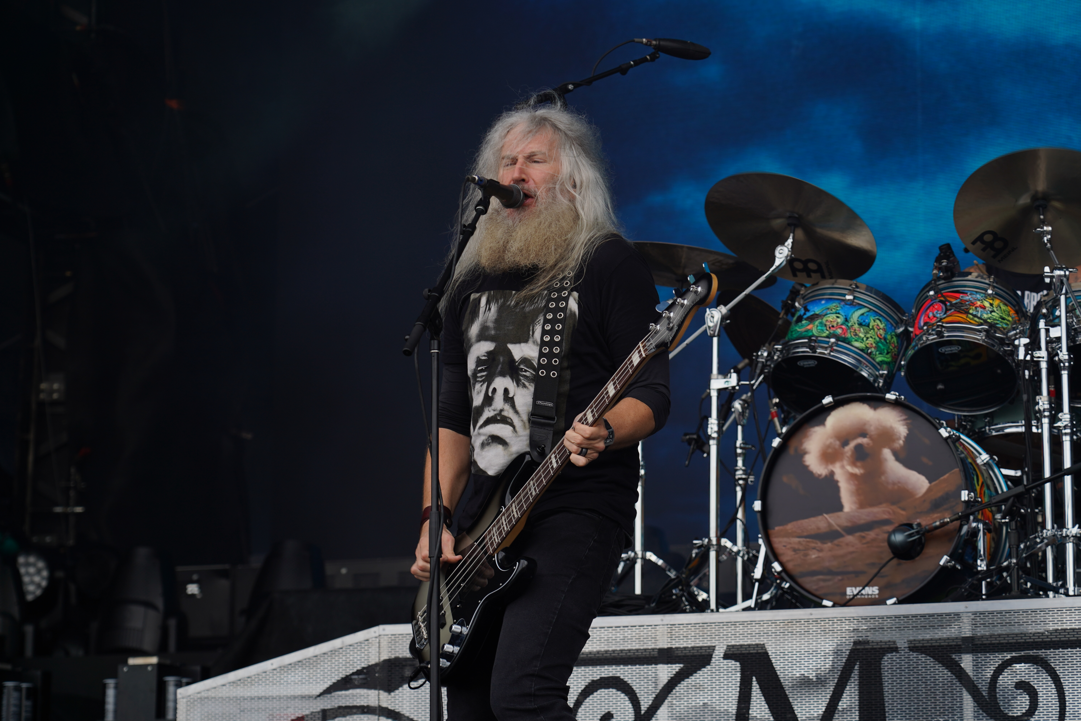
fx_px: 3153
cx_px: 540
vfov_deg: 13.0
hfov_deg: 19.5
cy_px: 360
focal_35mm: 105
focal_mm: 105
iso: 100
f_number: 5.6
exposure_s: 1/250
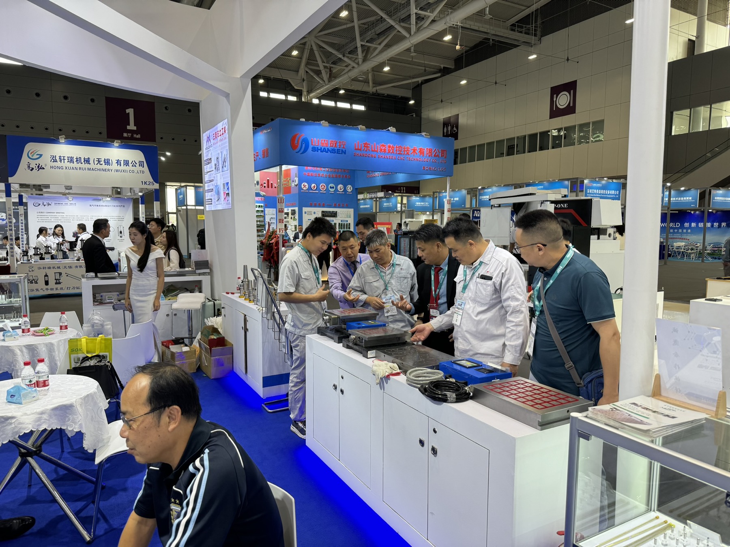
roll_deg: +0.1
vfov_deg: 56.8
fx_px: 506
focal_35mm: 24
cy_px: 274
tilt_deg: -3.3
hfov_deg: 71.6
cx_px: 365
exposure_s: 1/100
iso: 80
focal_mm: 6.86
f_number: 1.78
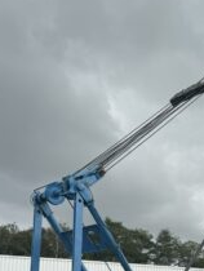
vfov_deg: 29.1
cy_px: 243
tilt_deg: +10.4
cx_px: 191
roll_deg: -0.3
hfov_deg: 22.3
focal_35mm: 64
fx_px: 502
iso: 80
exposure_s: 1/1923
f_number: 1.78
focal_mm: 6.76
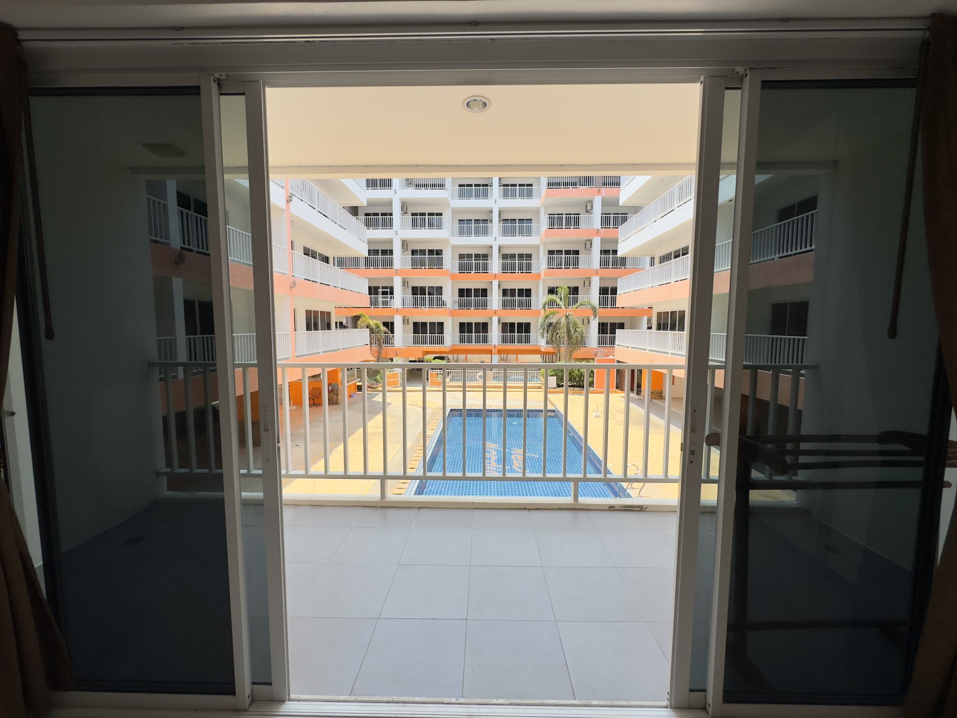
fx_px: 387
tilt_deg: -4.2
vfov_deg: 85.7
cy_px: 359
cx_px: 478
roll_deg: +0.0
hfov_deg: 102.1
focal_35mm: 14
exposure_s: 1/693
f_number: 2.2
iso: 40
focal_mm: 2.22
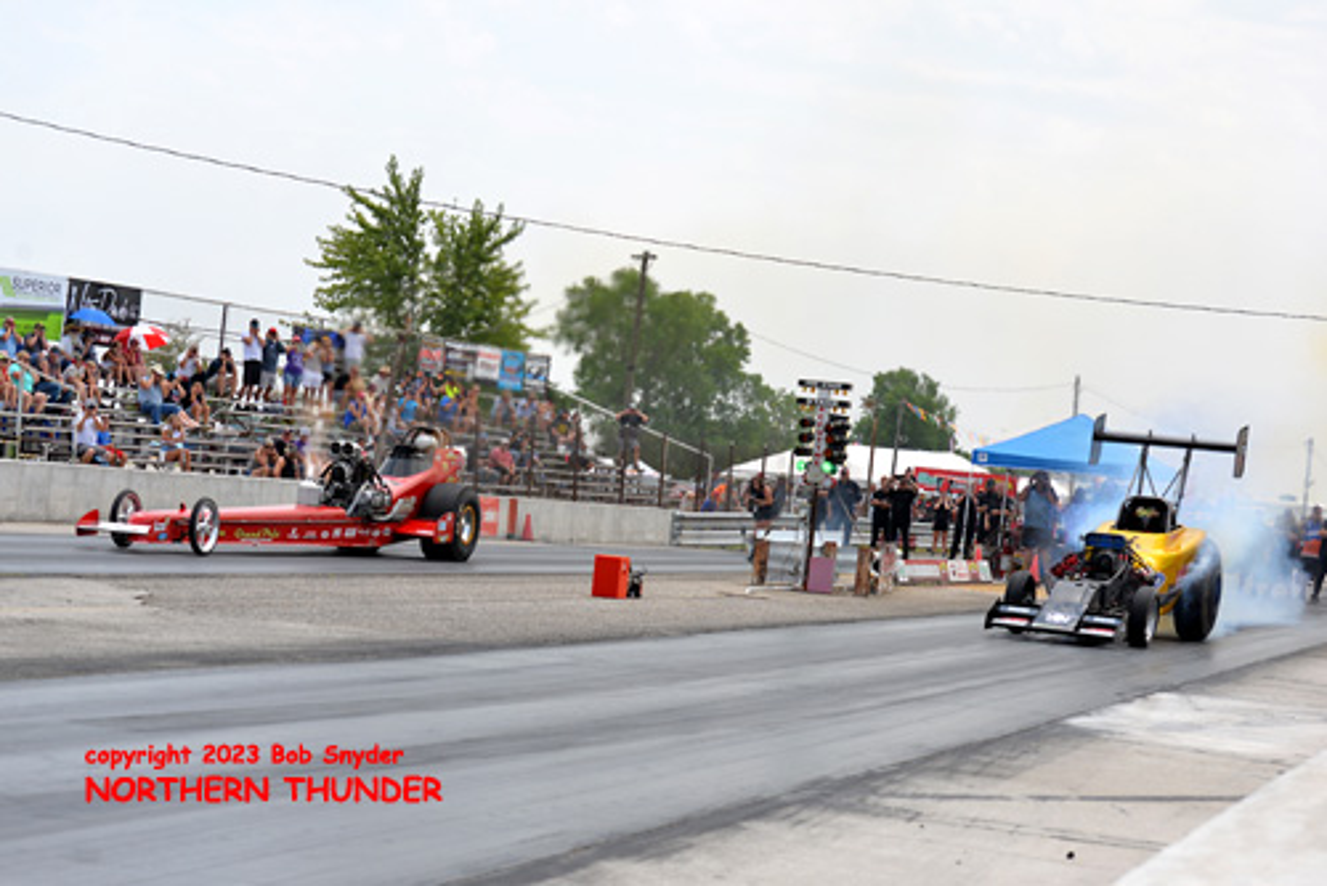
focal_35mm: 70
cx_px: 664
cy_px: 443
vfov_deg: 19.5
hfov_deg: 28.8
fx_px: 2582
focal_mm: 70
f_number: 7.1
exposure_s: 1/1600
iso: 400
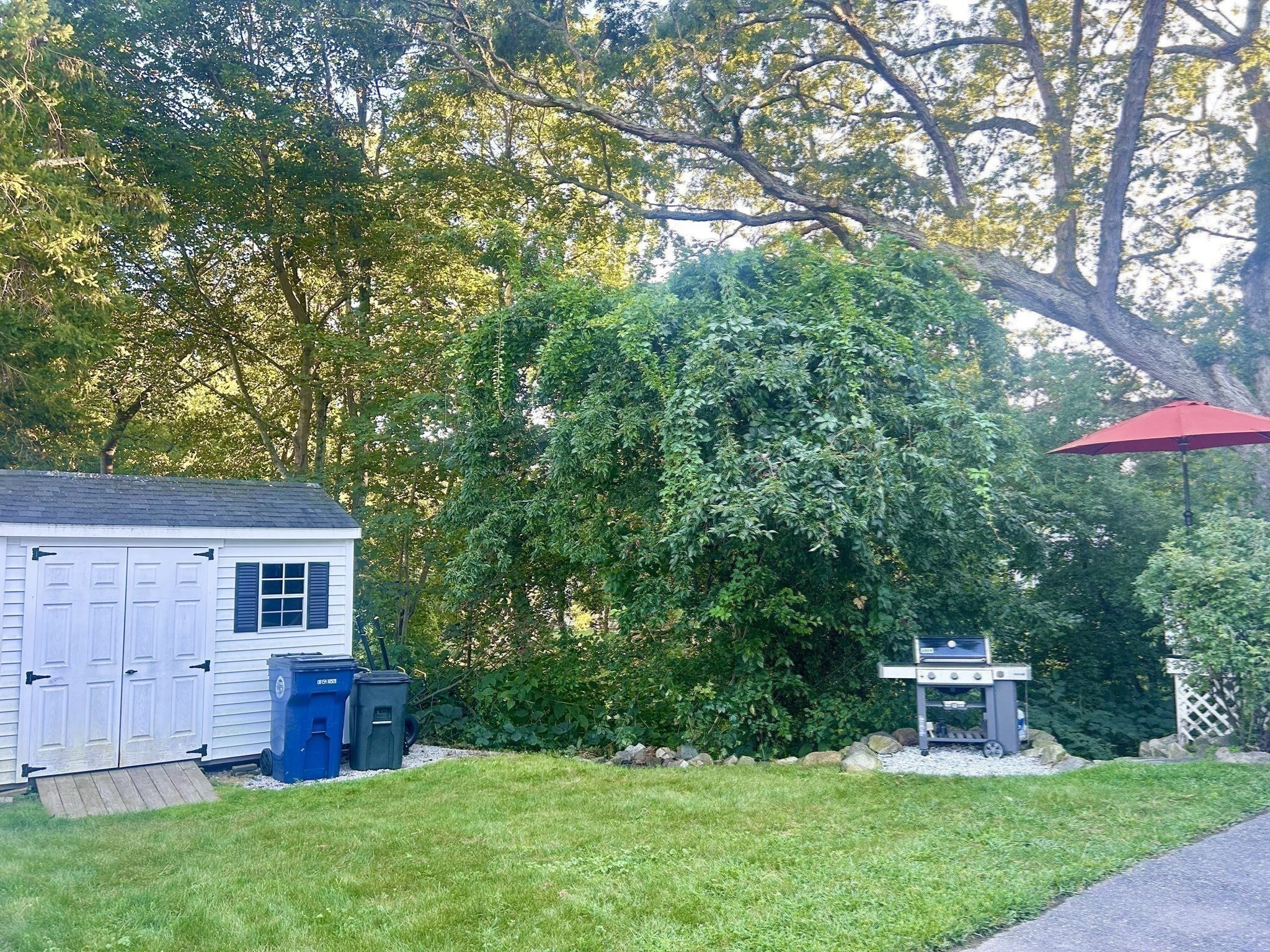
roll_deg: +1.3
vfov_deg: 53.1
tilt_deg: +5.8
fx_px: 954
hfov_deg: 67.3
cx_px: 635
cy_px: 476
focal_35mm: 26
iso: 64
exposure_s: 1/144
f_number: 1.5
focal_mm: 5.7
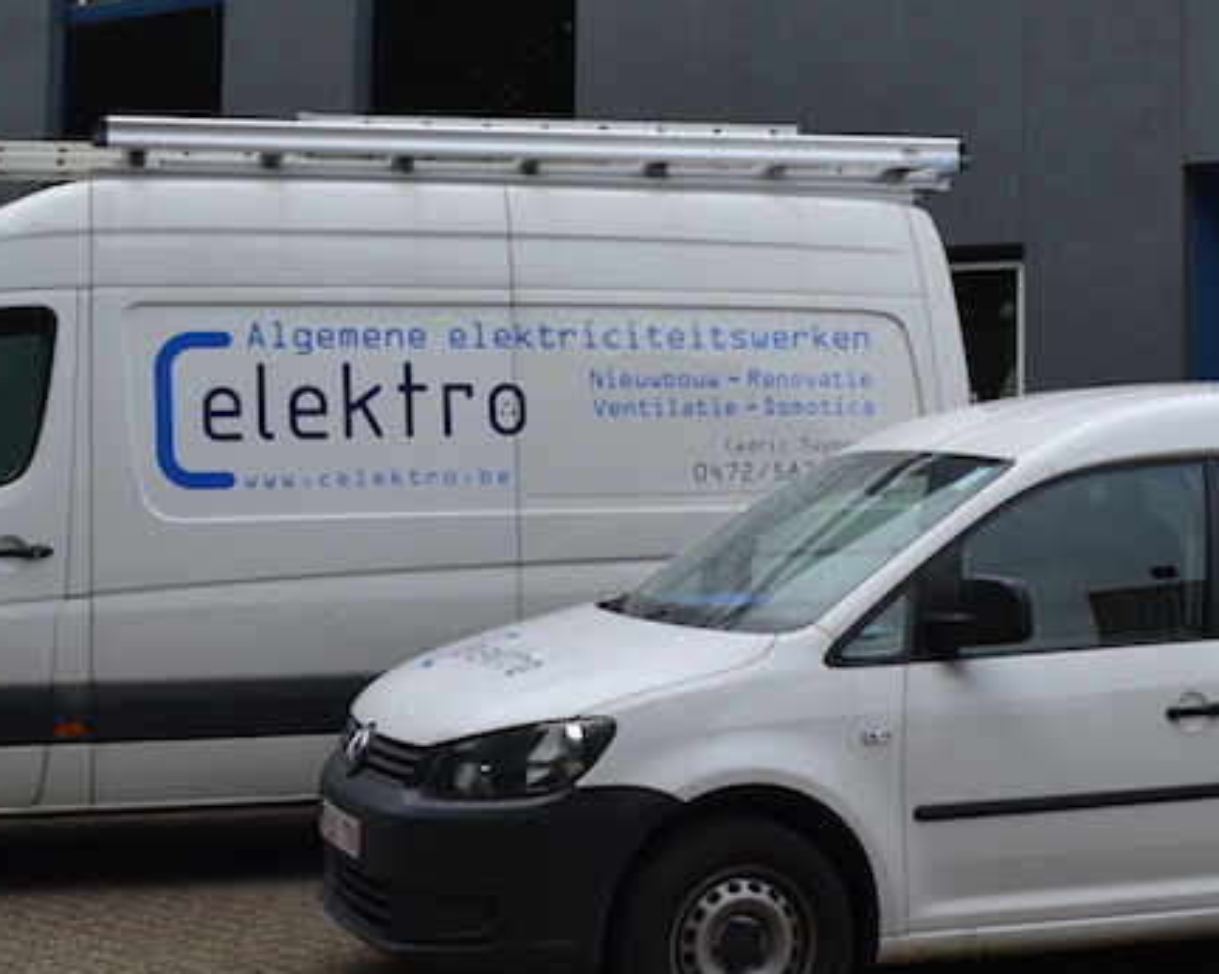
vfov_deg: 25.2
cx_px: 729
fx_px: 2164
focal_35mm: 60
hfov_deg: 31.4
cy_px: 325
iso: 100
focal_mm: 18
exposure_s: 1/200
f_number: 7.1
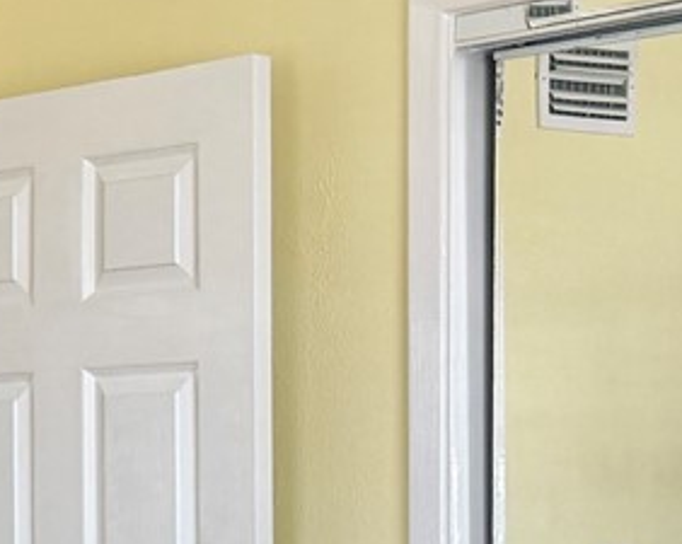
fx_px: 2682
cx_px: -230
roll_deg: +0.1
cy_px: 505
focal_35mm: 133
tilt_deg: -0.2
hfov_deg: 13.9
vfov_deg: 11.5
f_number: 1.78
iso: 160
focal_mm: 6.76
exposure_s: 1/231
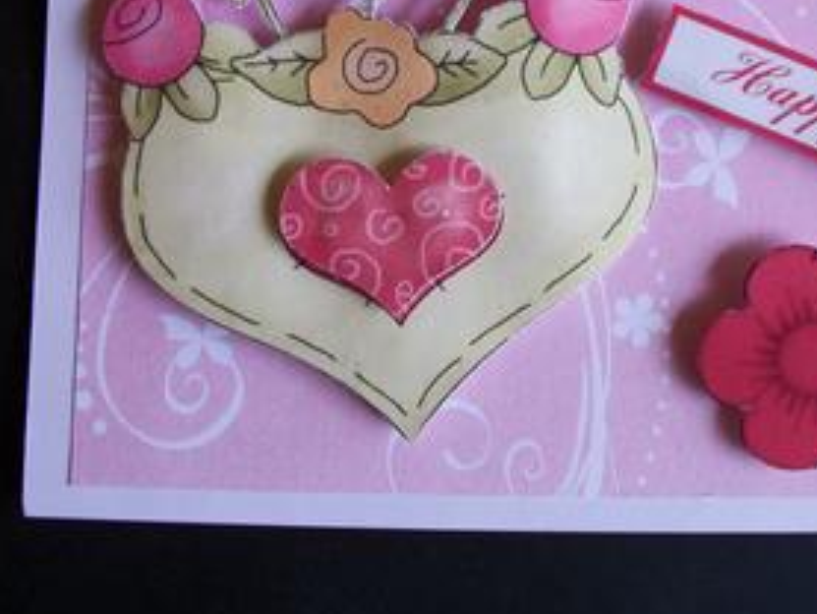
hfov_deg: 36.5
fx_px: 1228
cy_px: 165
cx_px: 534
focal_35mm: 52
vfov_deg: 27.7
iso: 80
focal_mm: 5.7
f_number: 2.9
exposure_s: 1/60
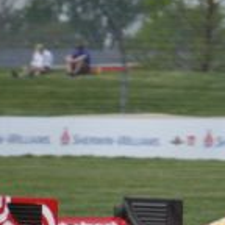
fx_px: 6501
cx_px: 316
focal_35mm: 884
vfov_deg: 2.0
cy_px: 215
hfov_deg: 2.0
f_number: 5.6
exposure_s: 1/1000
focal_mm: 200
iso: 200
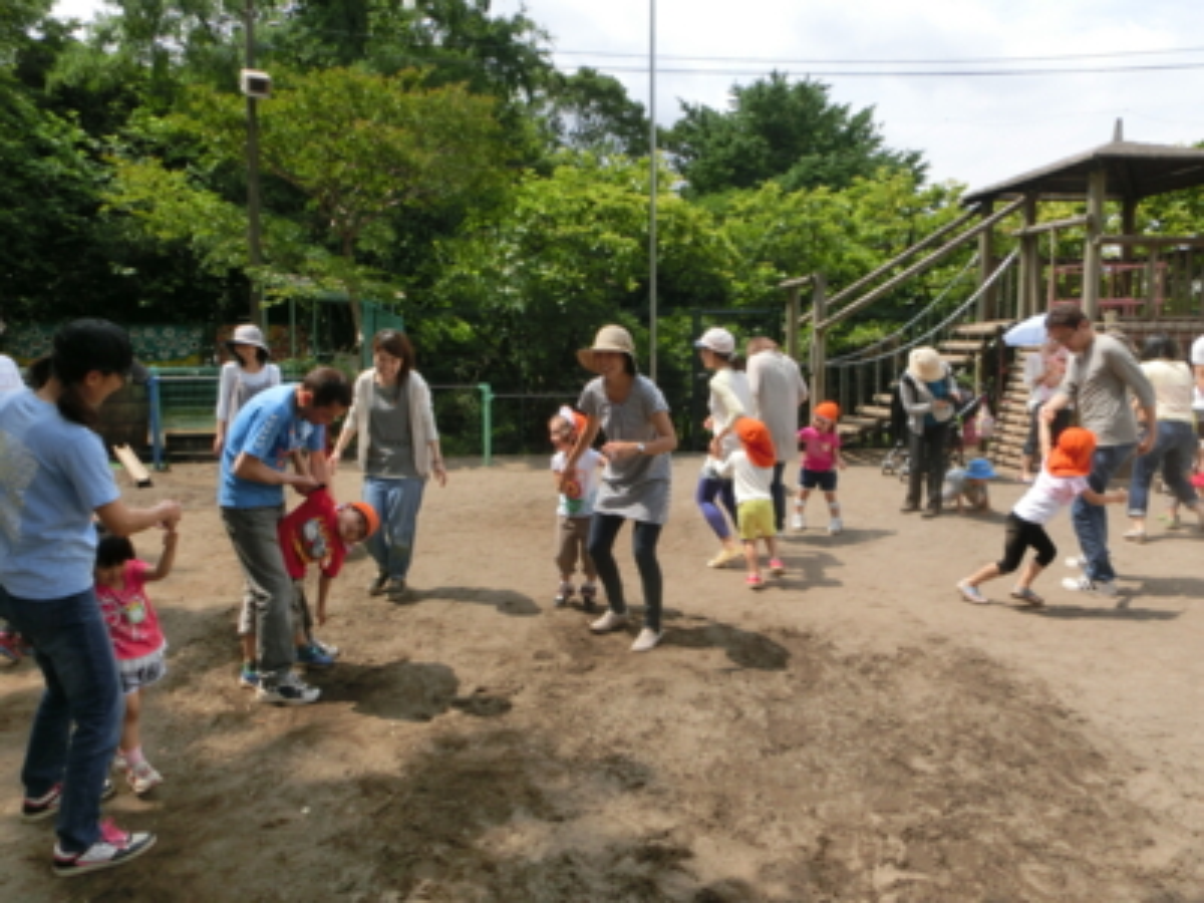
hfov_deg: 71.6
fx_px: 835
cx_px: 602
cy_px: 452
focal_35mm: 24
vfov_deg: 56.8
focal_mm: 4.24
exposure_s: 1/160
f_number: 7.9
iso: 80
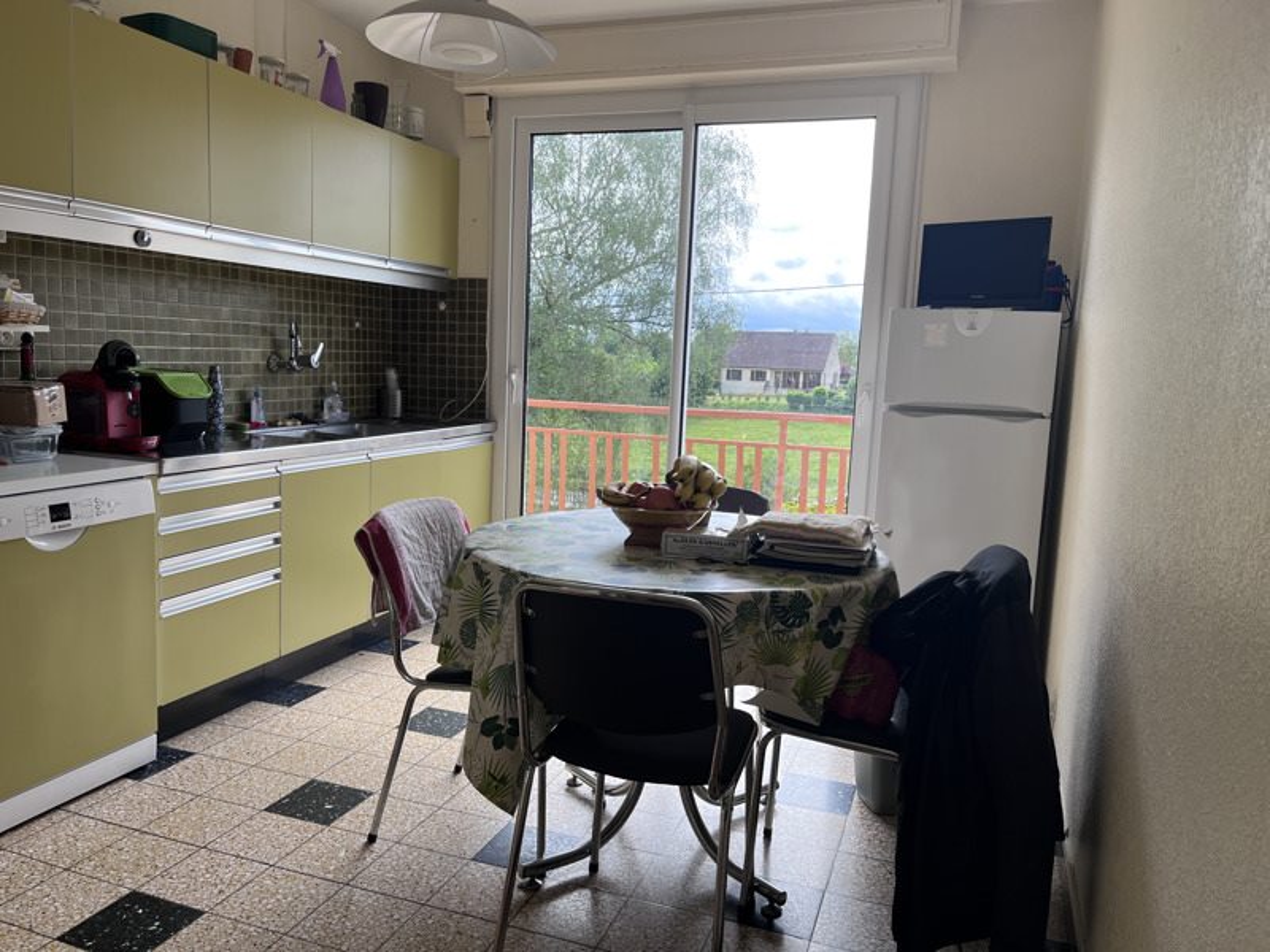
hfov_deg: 67.3
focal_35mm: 26
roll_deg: -2.0
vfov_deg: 53.1
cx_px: 635
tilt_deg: -7.2
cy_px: 476
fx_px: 954
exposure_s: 1/668
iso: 50
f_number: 1.6
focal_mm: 5.1
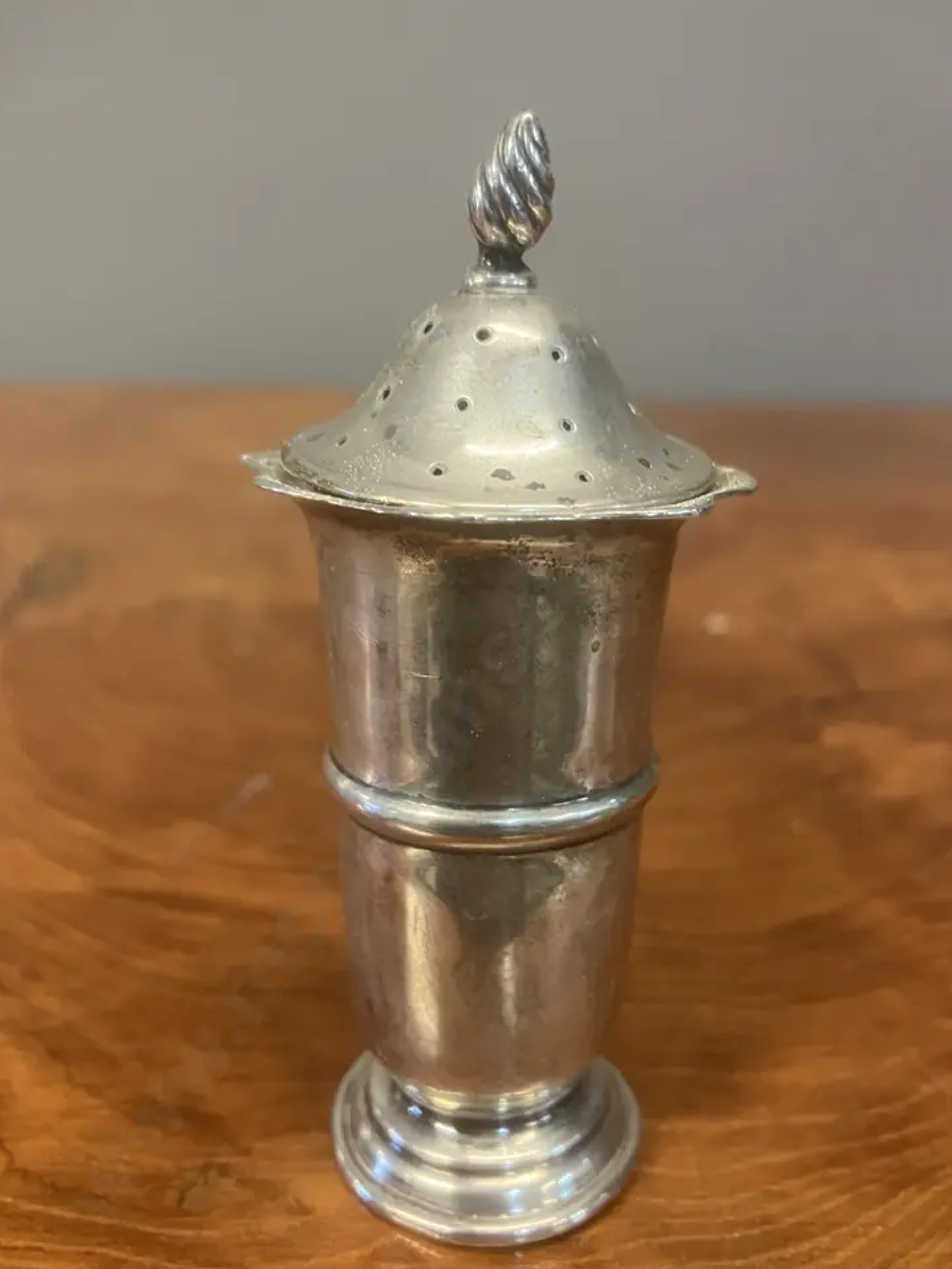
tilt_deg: -20.1
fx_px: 1100
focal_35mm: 30
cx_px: 493
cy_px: 672
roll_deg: -1.2
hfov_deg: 46.8
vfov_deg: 59.9
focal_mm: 3.99
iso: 250
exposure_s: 1/50
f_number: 1.8
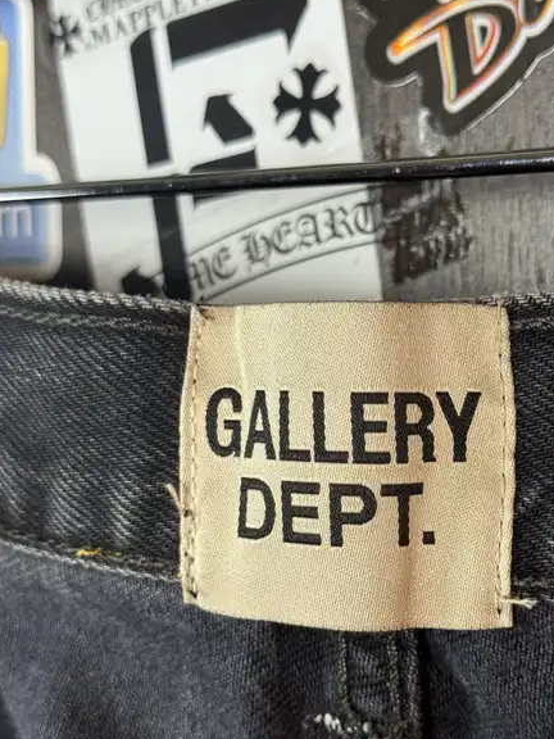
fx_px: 1280
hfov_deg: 24.4
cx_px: 344
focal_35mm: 60
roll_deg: +0.3
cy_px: 426
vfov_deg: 32.1
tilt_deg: -4.6
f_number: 1.78
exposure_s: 1/100
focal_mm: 6.76
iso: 125
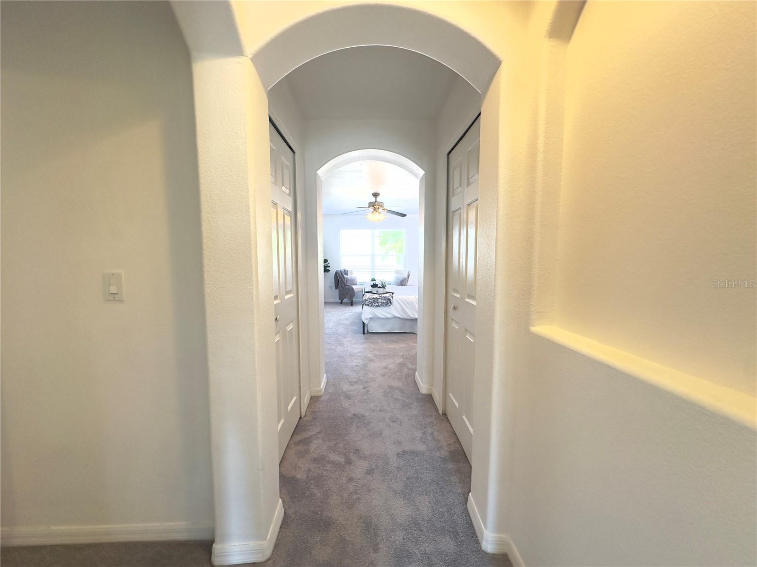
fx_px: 306
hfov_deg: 102.1
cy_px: 284
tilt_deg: -5.6
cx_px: 378
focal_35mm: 14
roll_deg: +0.3
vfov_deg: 85.7
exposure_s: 1/120
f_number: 2.2
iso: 160
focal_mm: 2.22
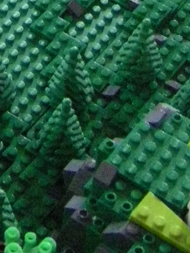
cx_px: -68
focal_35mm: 183
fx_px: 1339
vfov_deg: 10.0
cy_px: -251
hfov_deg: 8.0
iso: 800
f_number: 3.5
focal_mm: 6.3
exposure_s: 1/20
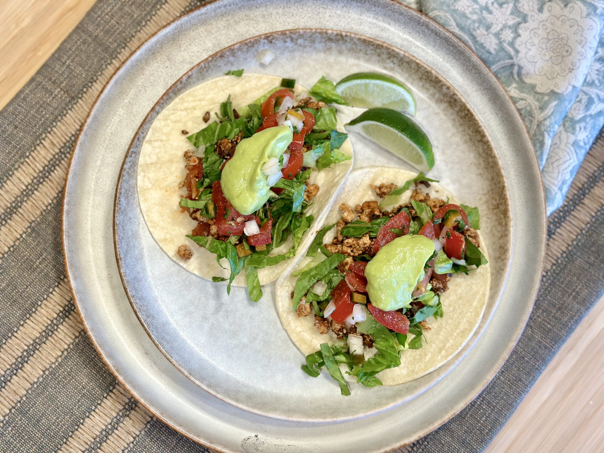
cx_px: 302
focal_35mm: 48
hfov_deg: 39.7
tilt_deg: -81.7
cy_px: 226
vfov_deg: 30.3
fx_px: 838
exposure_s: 1/120
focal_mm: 6.86
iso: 125
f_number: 1.78
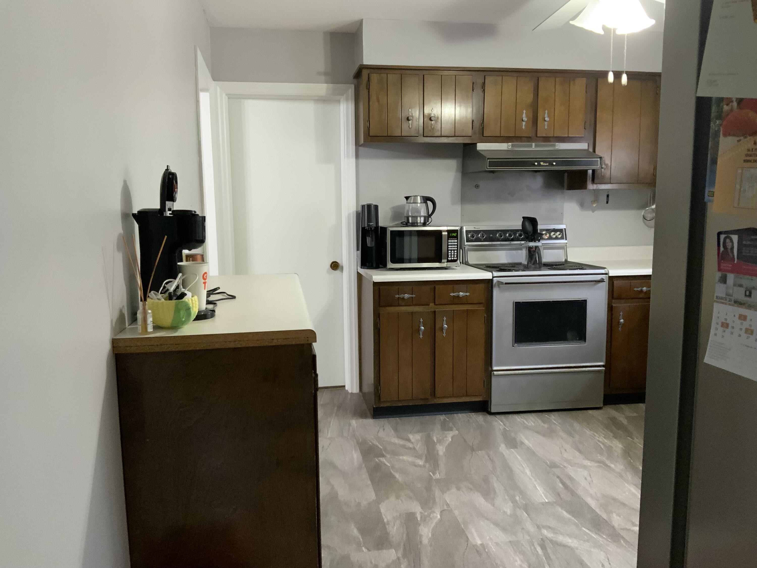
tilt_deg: -5.7
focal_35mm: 29
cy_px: 284
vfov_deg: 48.2
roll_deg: +0.9
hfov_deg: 61.7
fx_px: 634
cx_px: 378
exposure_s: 1/30
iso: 250
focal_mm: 3
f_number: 1.8
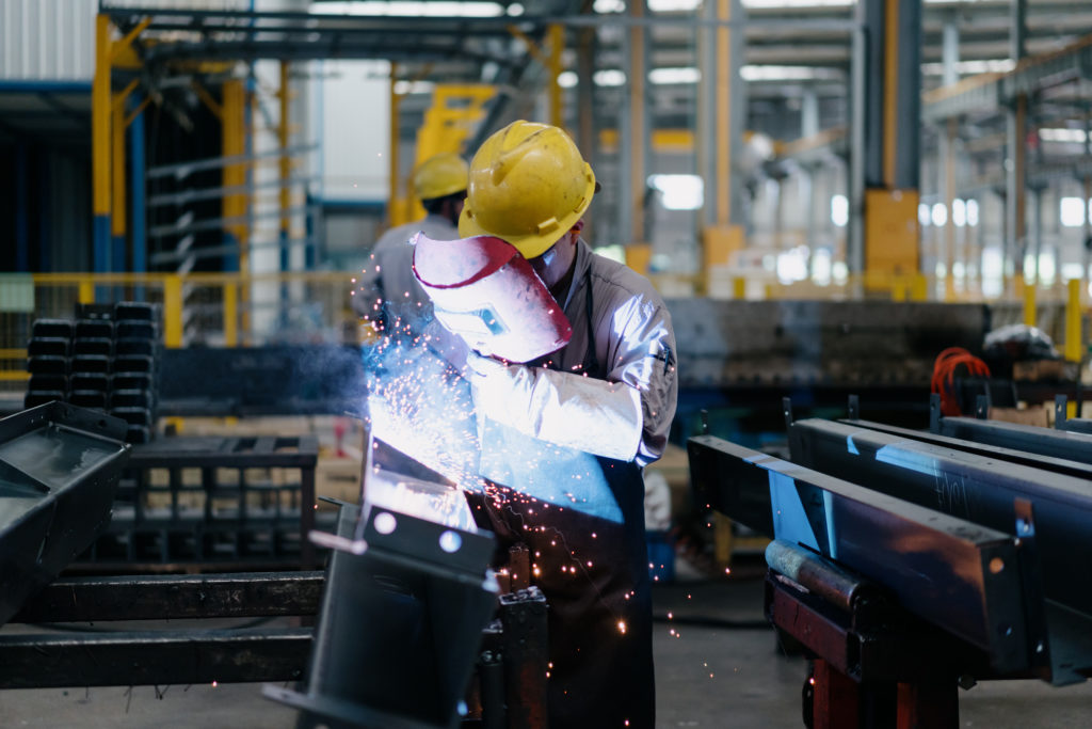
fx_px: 1668
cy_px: 364
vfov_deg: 24.6
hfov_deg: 36.2
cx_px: 546
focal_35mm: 55
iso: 800
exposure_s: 1/640
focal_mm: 55
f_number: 1.8
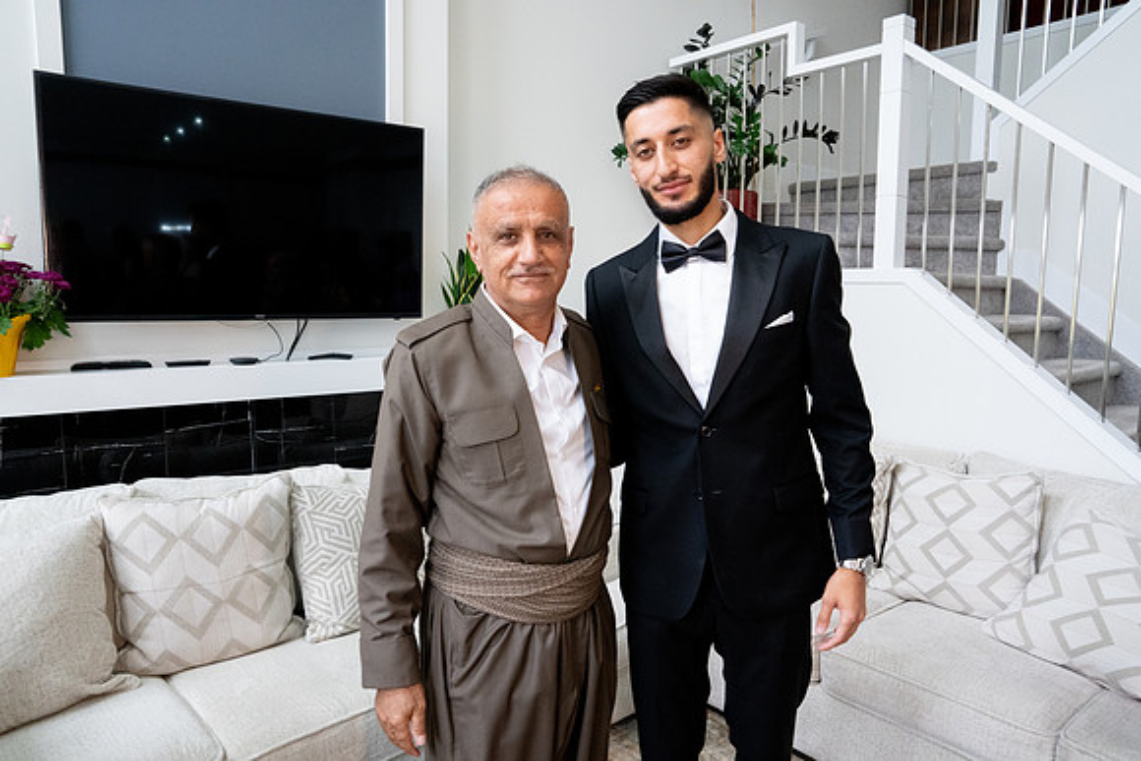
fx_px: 761
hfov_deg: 73.7
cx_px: 570
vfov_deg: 53.2
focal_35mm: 24
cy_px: 380
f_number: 9
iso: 6400
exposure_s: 1/160
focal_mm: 24
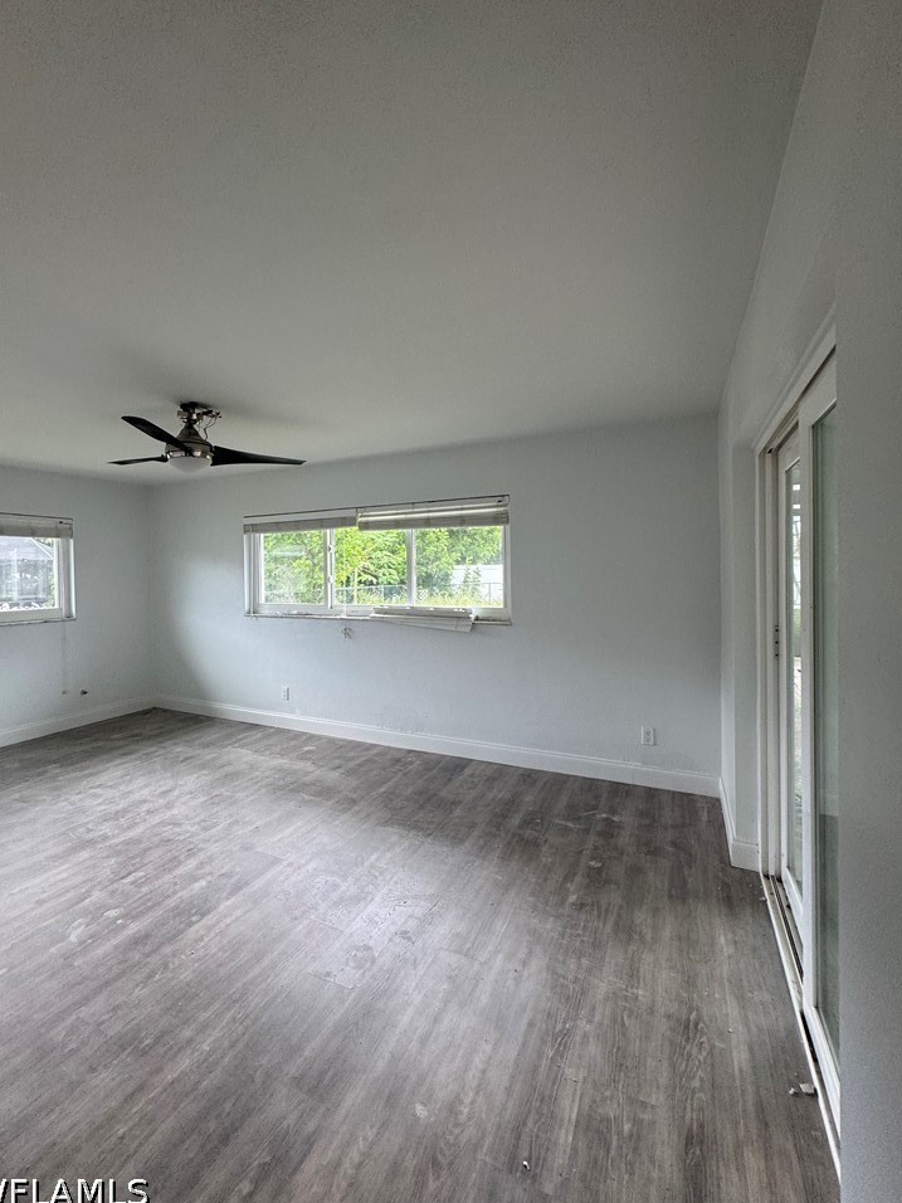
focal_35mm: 15
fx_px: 521
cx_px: 423
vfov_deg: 98.1
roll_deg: +1.1
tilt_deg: -0.8
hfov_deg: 81.7
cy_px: 578
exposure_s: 1/99
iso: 125
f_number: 2.2
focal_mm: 2.22
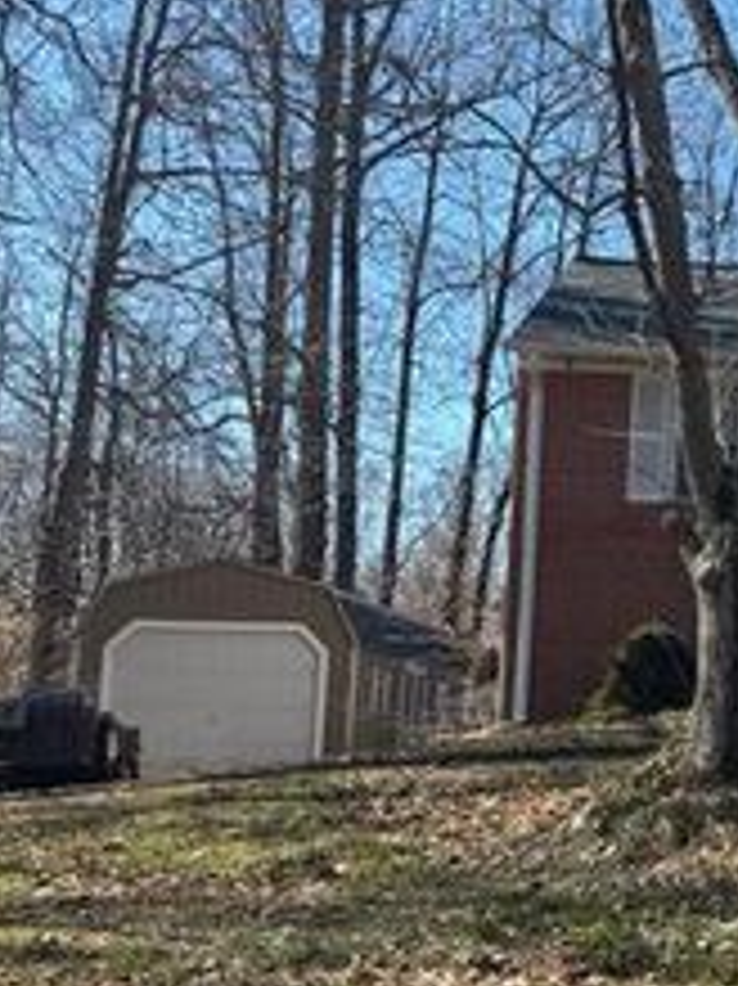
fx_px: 2077
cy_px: 484
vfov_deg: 26.7
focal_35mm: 73
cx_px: 1048
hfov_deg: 18.3
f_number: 1.78
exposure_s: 1/2331
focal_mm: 6.76
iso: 80
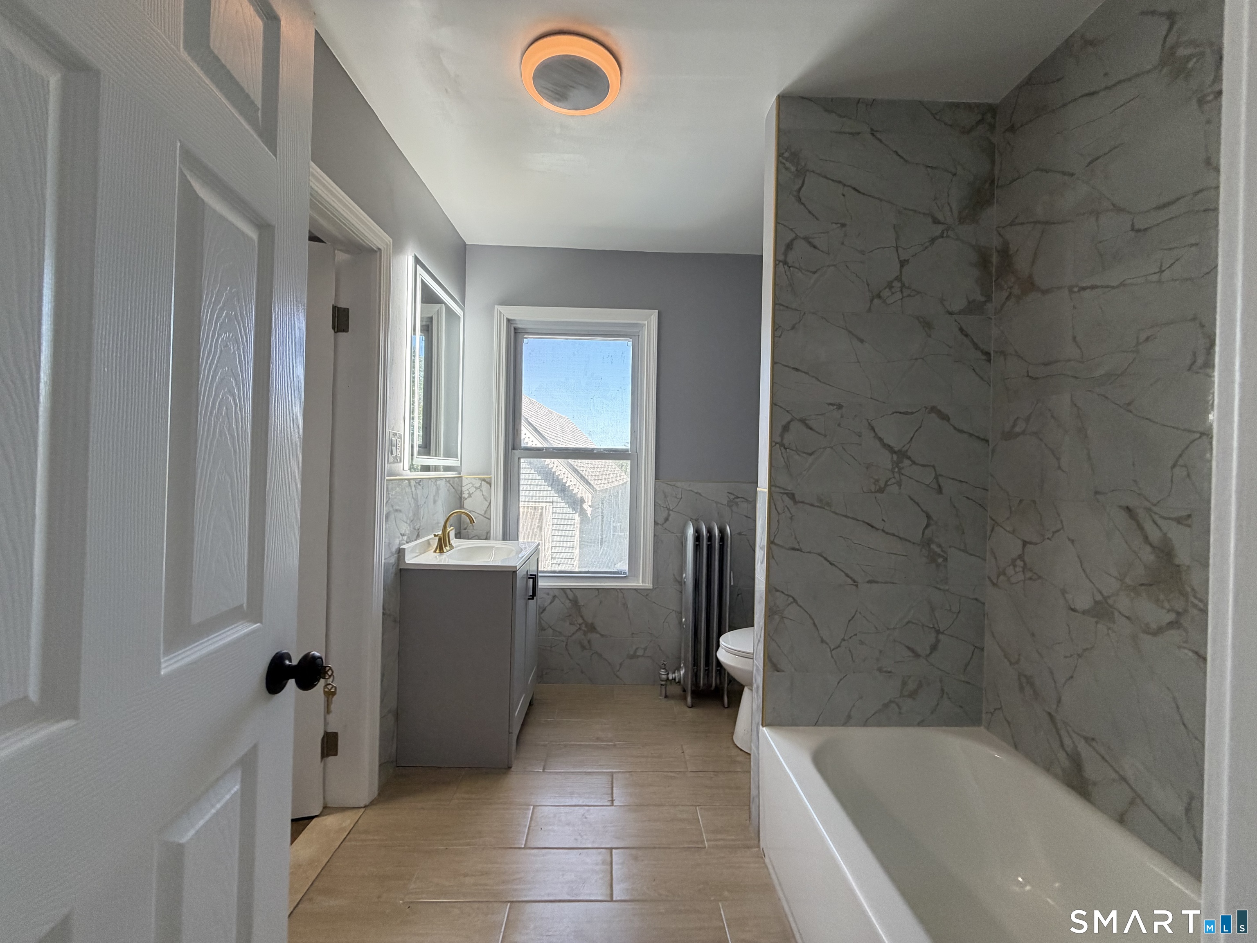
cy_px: 472
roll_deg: -1.0
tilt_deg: -0.4
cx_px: 628
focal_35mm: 14
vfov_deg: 85.7
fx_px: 508
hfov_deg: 102.1
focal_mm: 2.22
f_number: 2.2
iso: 200
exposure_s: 1/120
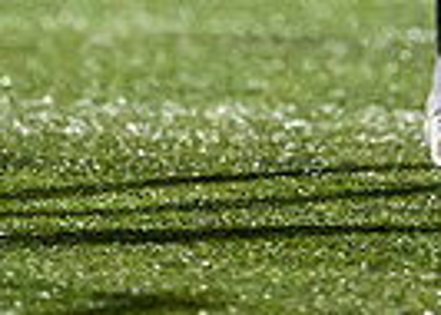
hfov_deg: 0.8
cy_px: -416
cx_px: 566
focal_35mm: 2538
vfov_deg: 0.6
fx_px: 31788
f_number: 3.2
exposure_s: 1/1000
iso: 6400
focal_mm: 400
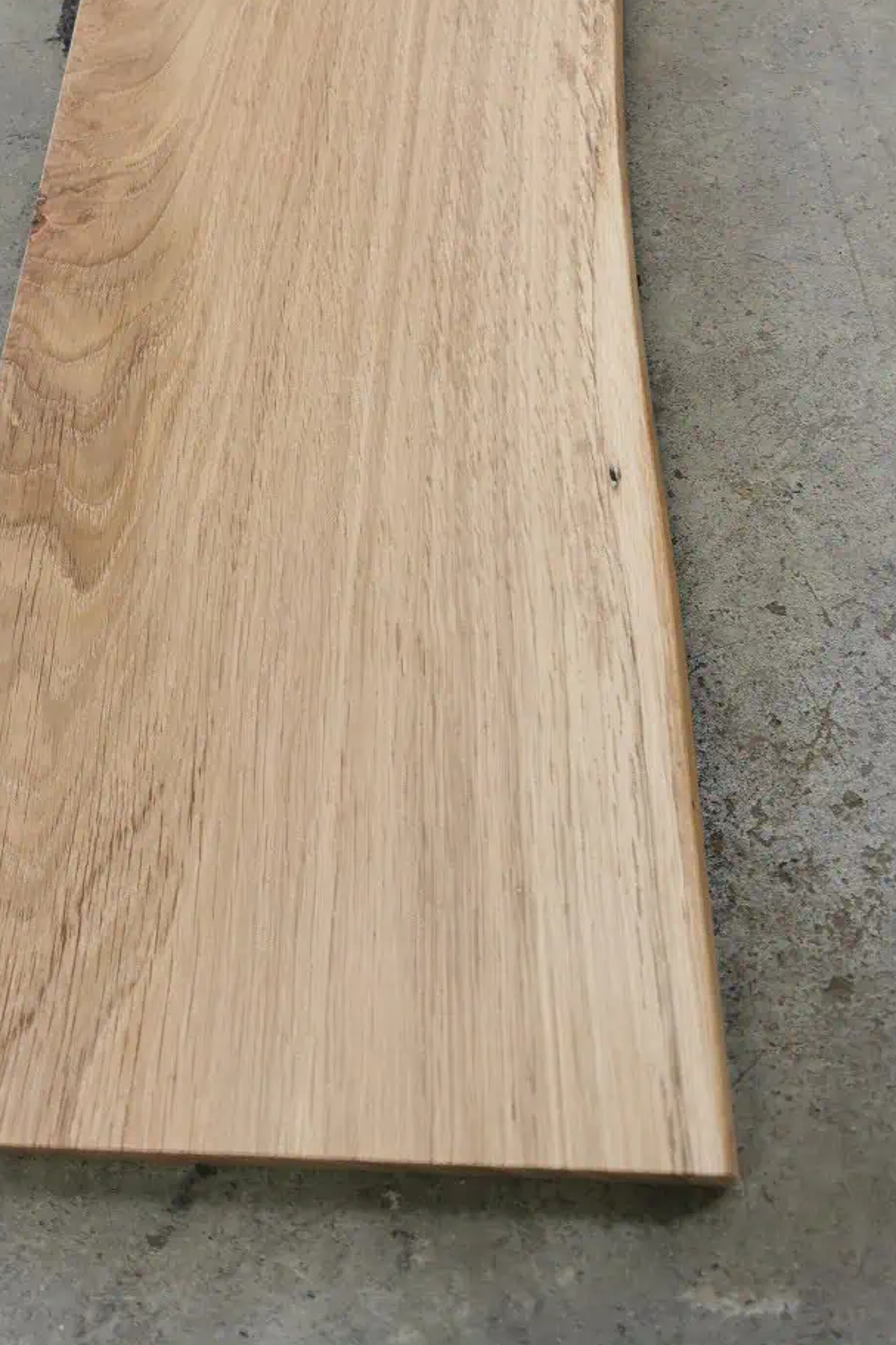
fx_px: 1382
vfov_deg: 51.1
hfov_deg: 35.8
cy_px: 464
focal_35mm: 37
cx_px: 363
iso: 100
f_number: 1.6
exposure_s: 1/100
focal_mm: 5.6
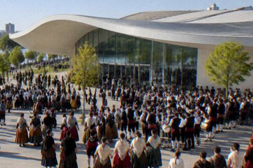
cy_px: 125
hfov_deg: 26.4
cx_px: 41
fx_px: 527
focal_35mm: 75
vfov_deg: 18.1
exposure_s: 1/200
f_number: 10
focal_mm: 35
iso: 500
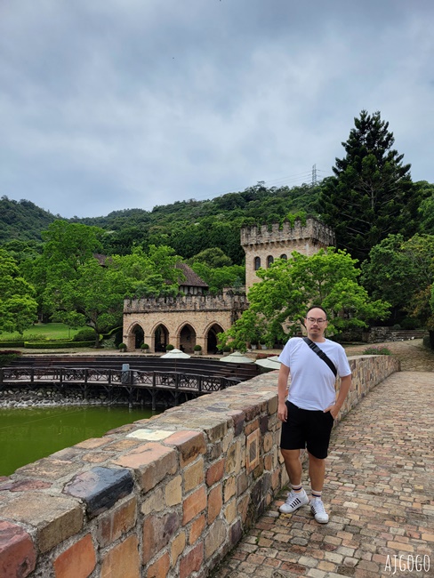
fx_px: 434
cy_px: 289
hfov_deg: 53.1
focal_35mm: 26
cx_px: 217
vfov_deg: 67.3
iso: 40
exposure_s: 1/3559
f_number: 1.8
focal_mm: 5.4
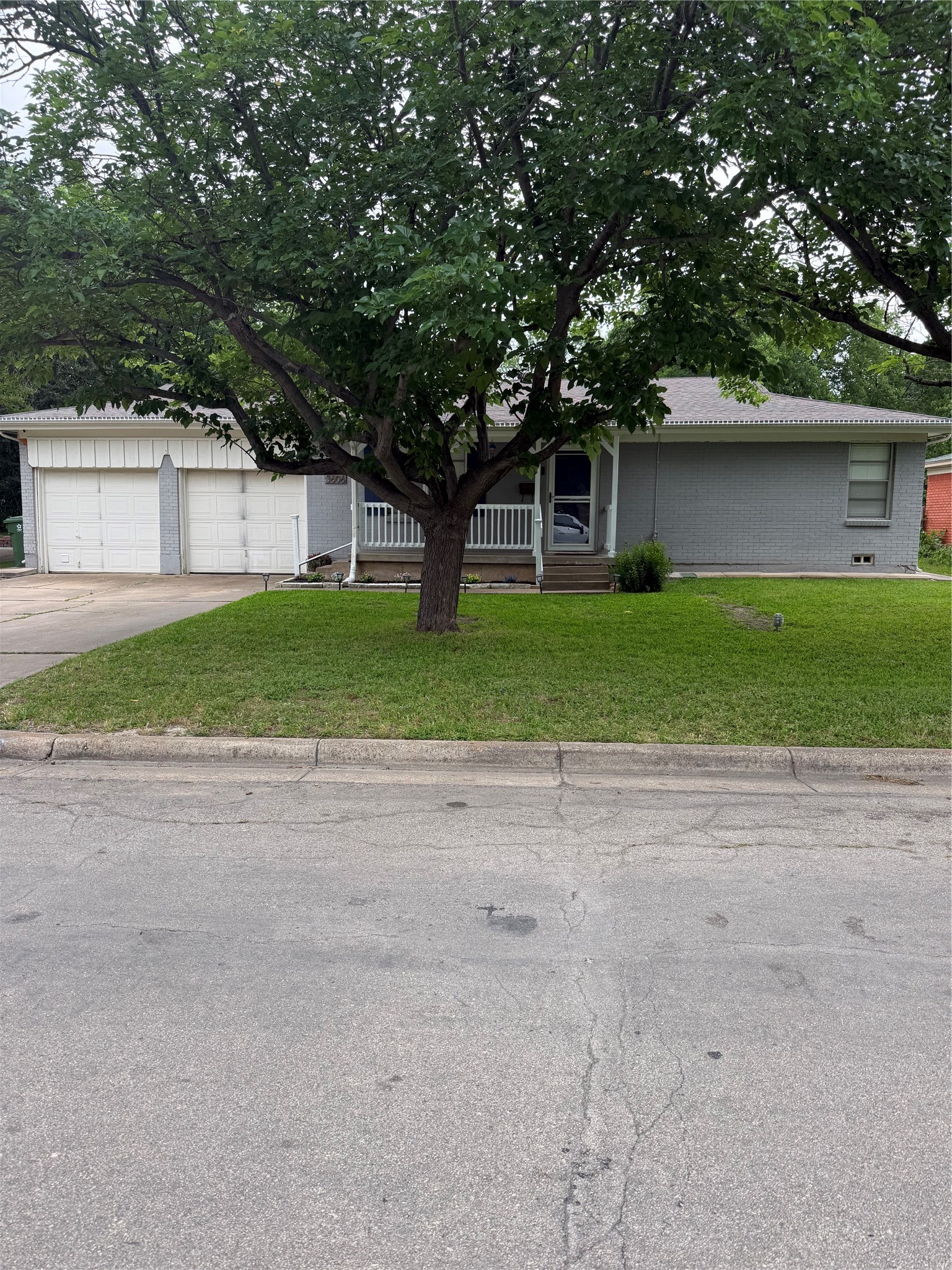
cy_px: 635
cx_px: 476
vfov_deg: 71.6
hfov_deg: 56.8
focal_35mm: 24
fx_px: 880
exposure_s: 1/602
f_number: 1.78
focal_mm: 6.76
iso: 80
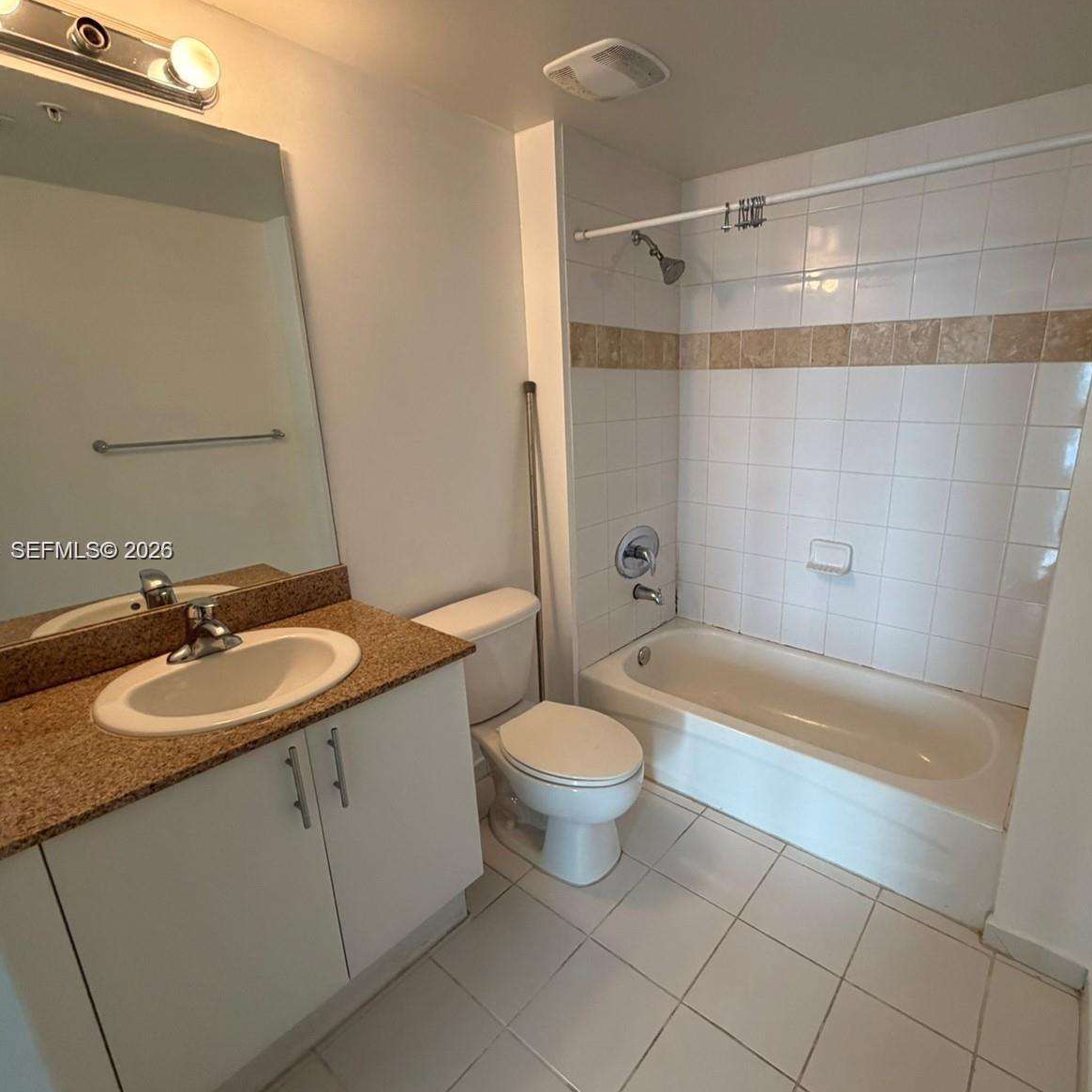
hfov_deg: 83.4
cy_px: 552
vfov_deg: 84.0
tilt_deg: -14.7
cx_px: 631
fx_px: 607
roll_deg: +1.0
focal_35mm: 17
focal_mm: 2.22
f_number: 2.2
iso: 320
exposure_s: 1/120
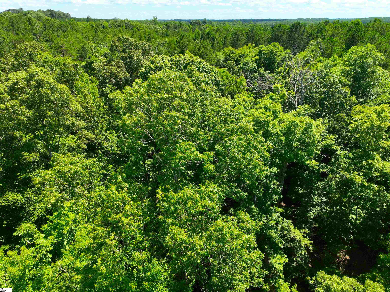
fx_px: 270
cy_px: 146
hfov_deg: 71.6
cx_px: 195
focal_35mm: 24
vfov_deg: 56.8
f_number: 2.8
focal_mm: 12.29
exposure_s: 1/200
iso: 160
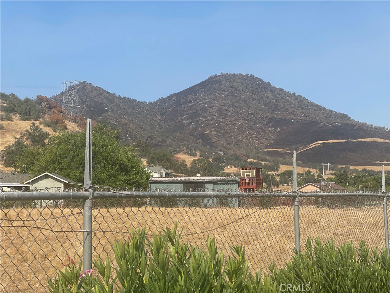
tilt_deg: +4.6
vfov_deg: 28.0
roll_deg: +0.1
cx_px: 195
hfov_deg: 36.8
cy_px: 146
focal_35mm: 52
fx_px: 586
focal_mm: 6
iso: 32
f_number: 2
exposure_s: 1/2283
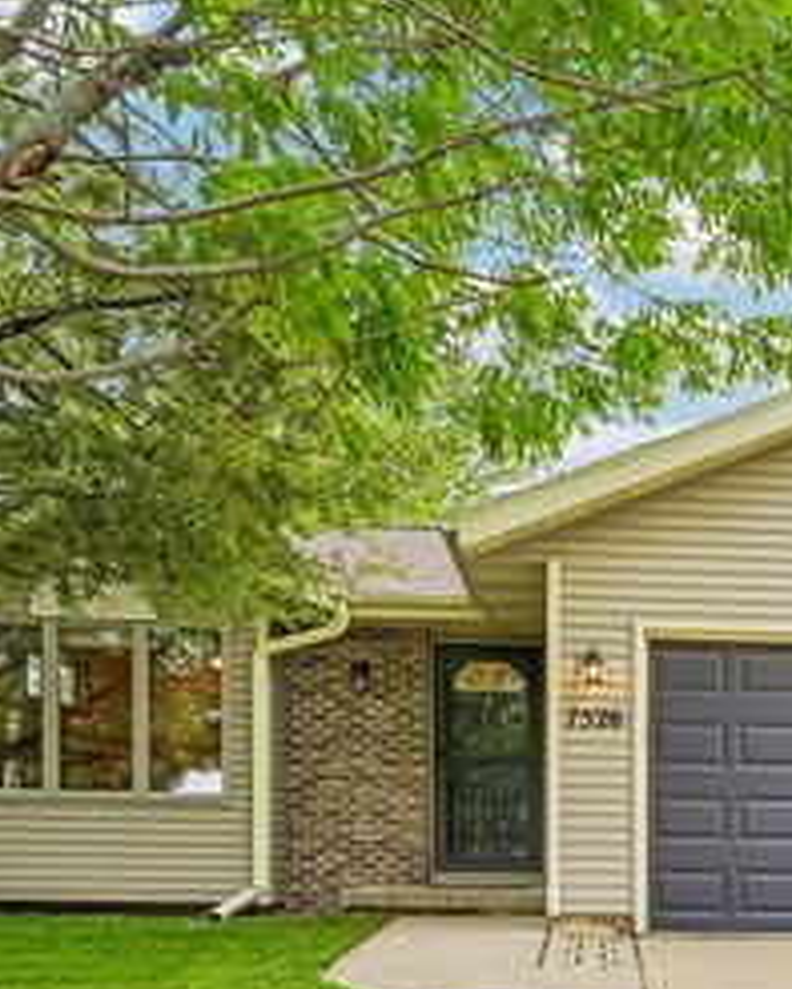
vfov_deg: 45.8
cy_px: 525
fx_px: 1171
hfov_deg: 35.6
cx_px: 679
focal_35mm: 40
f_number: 8
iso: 100
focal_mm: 21
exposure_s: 1/20
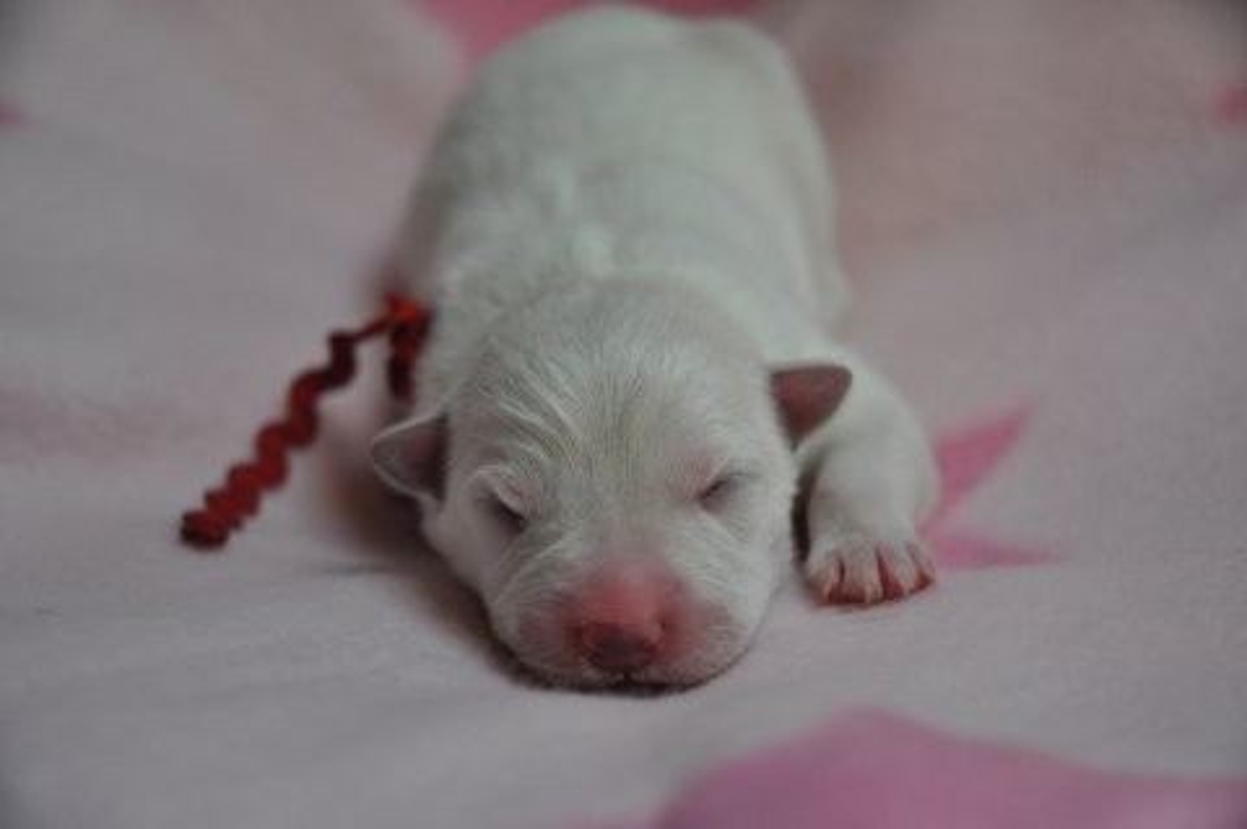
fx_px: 3633
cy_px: 414
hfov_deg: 19.5
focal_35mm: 105
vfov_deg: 13.0
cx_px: 624
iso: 1100
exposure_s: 1/125
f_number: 4.5
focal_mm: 70
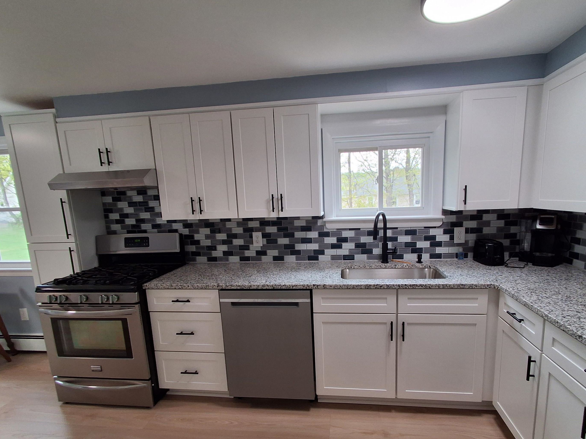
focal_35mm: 18
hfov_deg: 87.6
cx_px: 315
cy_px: 244
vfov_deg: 71.4
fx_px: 305
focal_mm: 1.64
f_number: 2.2
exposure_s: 1/50
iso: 100
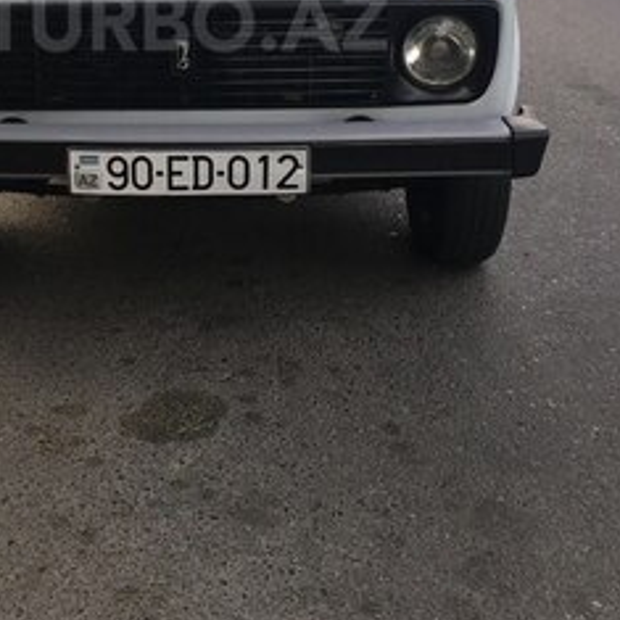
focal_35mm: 54
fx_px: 1094
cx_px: 185
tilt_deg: -10.5
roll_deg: +1.3
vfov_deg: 29.8
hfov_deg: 31.3
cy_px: 21
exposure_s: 1/183
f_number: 2.2
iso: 25
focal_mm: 4.15
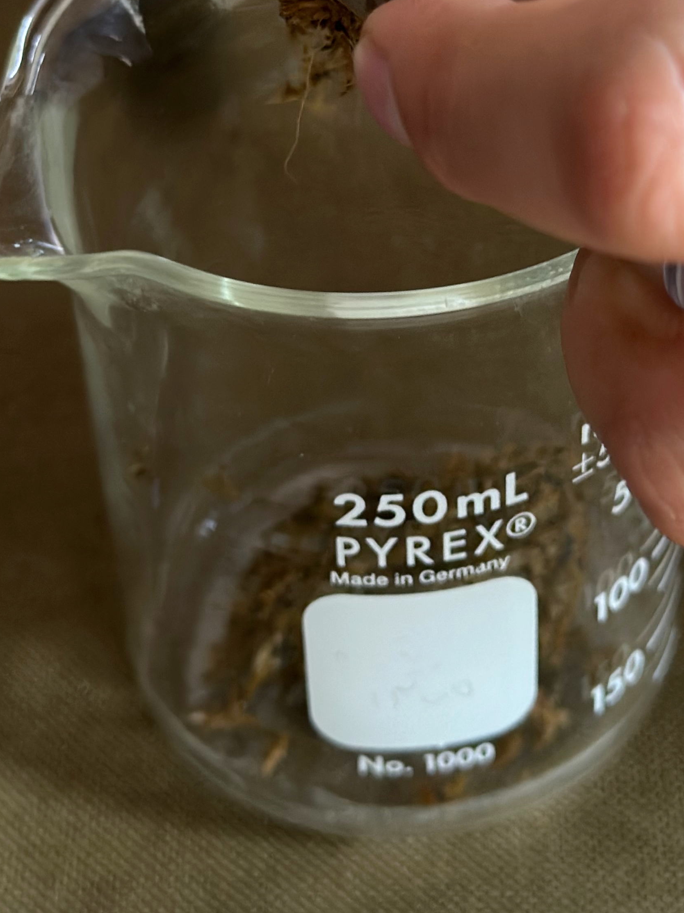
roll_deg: -1.6
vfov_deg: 22.2
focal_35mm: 87
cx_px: 425
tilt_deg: -41.2
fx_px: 2293
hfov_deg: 16.9
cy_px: 191
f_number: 1.78
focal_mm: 6.86
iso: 250
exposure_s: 1/60
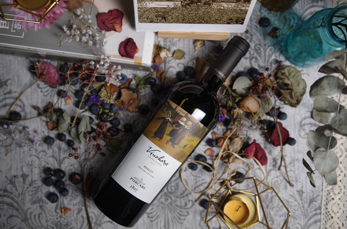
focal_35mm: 34
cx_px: 174
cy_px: 114
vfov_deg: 38.7
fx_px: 327
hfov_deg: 55.9
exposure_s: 1/125
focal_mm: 23
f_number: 1.8
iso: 100
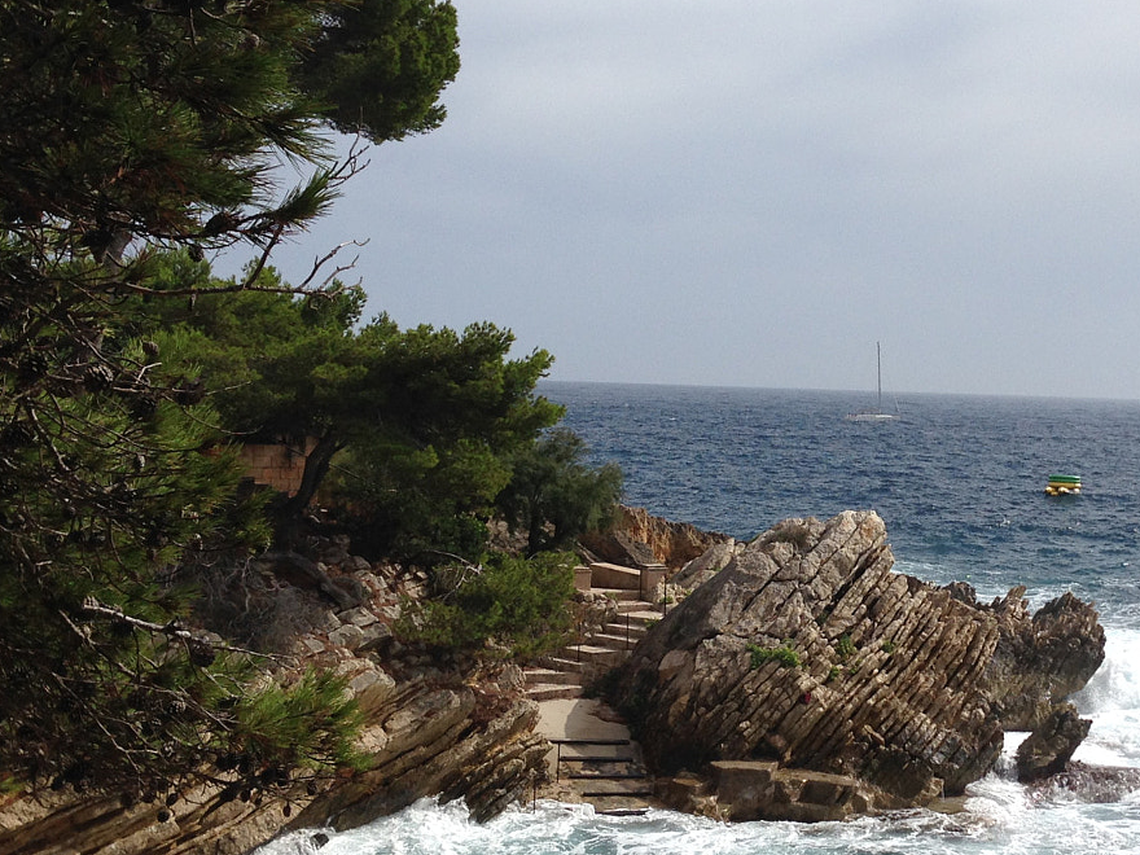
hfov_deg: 31.3
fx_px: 1976
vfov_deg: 24.4
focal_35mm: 60
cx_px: 920
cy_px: 439
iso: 50
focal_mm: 4.12
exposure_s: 1/2857
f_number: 2.4
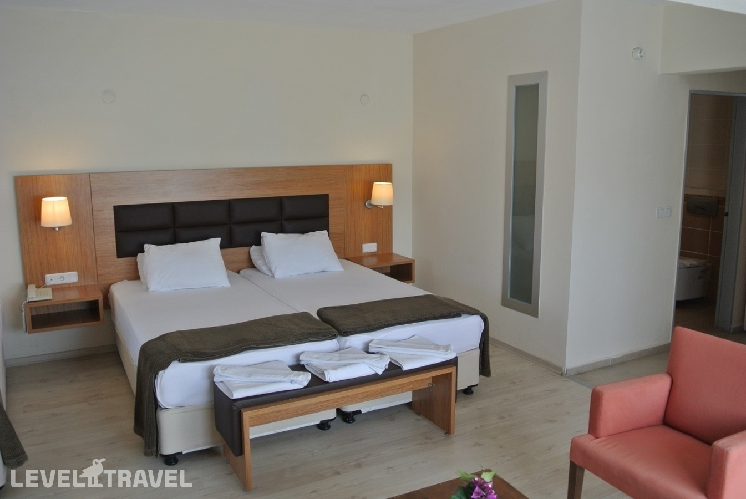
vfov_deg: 43.7
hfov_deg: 61.9
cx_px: 373
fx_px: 622
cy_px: 250
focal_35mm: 30
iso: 200
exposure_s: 1/80
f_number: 3.5
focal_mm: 11.4
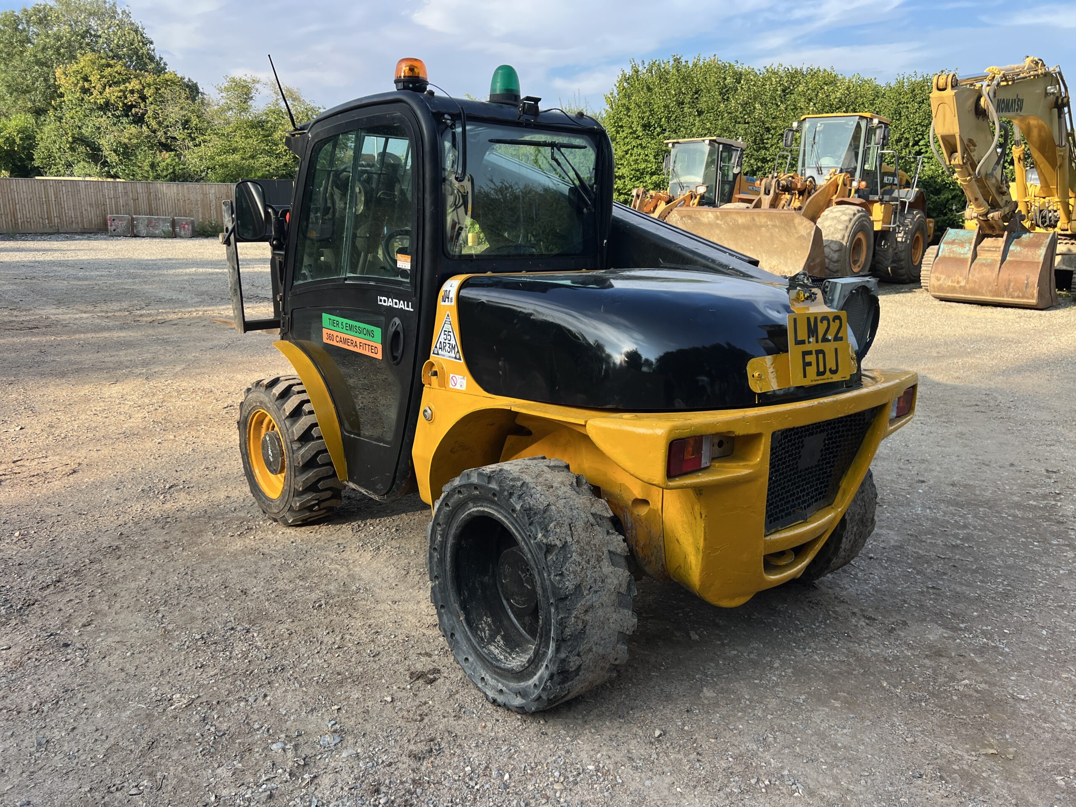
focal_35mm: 26
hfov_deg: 67.3
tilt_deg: -12.8
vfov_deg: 53.1
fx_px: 808
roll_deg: +0.8
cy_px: 404
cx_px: 538
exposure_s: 1/748
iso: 50
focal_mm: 5.7
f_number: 1.5
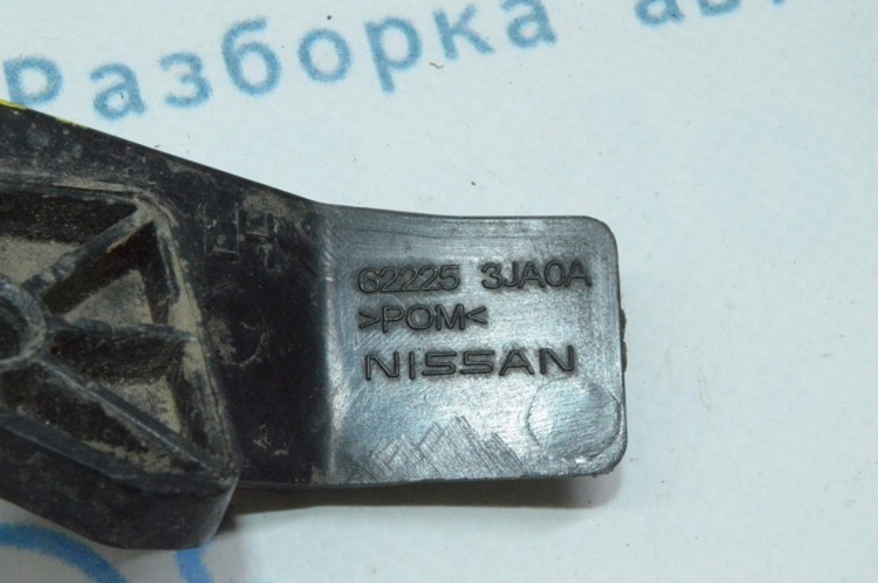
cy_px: 292
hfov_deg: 24.6
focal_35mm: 82
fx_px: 2010
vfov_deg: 16.5
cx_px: 439
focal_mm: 55
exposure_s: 1/30
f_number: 36
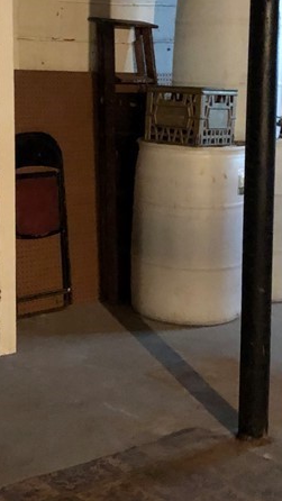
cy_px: 168
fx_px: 930
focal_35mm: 70
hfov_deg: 17.2
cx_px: 85
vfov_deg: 29.9
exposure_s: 1/4
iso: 250
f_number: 1.8
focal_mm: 3.99
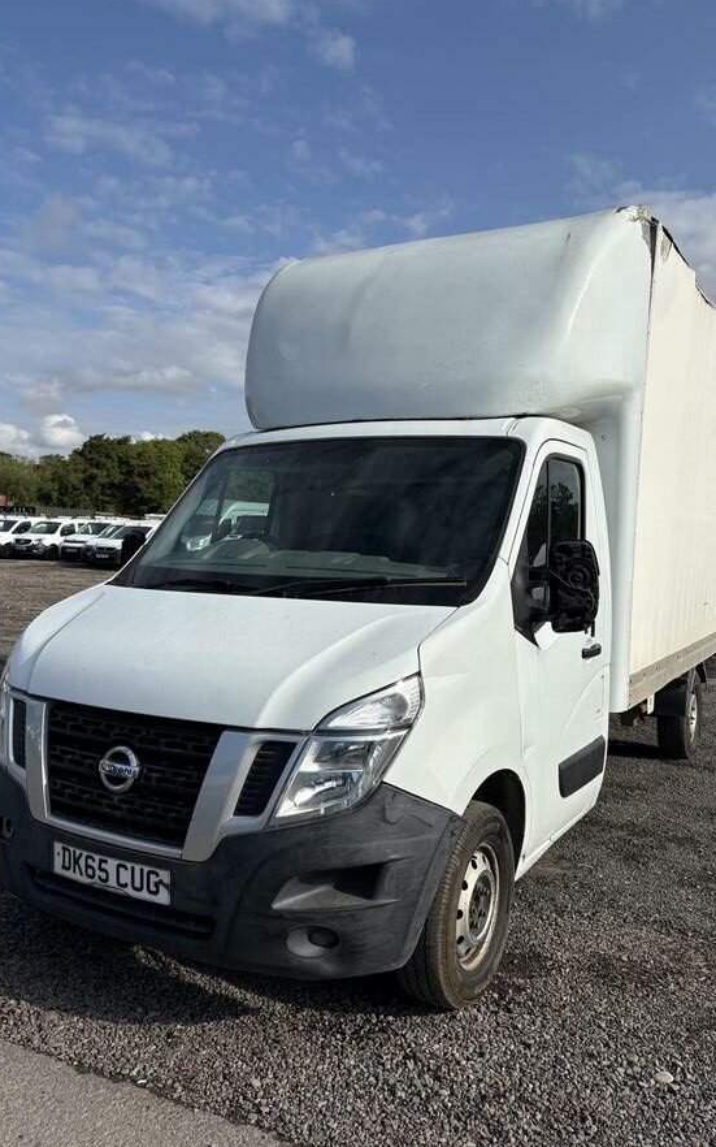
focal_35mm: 28
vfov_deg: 66.5
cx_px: 363
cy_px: 579
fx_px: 874
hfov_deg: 44.5
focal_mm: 5.96
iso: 50
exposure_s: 1/5814
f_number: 1.6
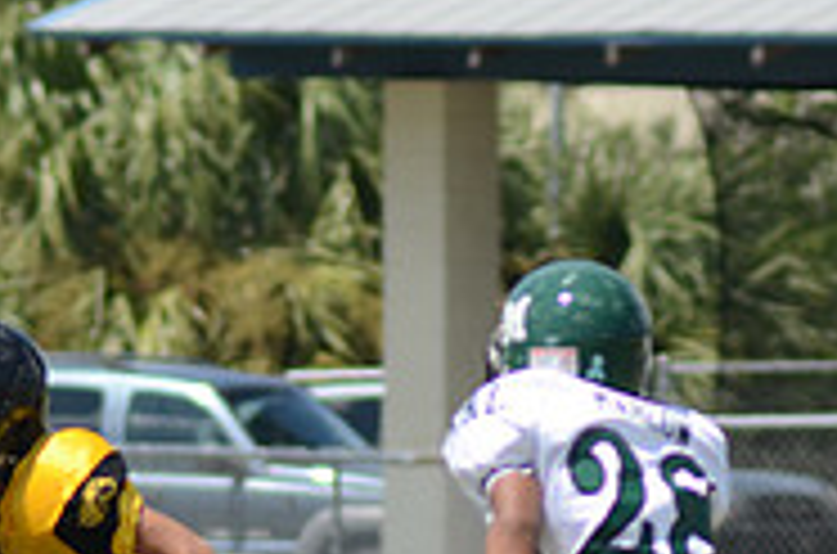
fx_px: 26043
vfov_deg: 1.2
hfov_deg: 1.8
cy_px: 536
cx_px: 171
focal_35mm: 1123
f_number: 5.6
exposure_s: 1/800
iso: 200
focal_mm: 240
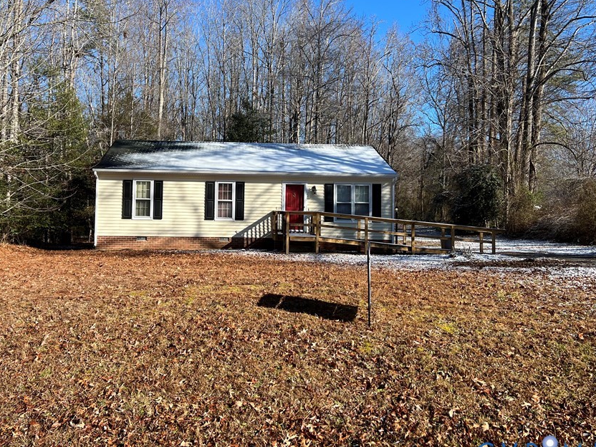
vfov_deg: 44.1
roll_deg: -0.9
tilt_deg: +0.1
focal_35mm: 32
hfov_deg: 56.6
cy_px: 197
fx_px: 551
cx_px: 256
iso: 50
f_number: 1.5
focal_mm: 5.7
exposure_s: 1/2457
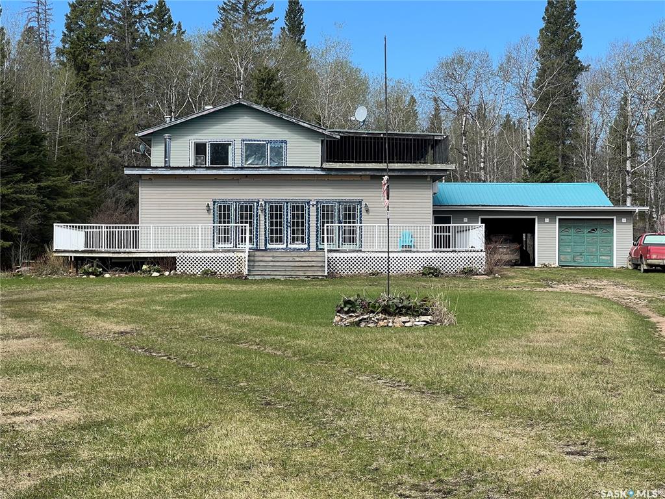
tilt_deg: +1.1
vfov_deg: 19.1
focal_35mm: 77
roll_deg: -0.6
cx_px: 332
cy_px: 250
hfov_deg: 25.3
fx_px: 1479
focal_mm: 9
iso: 32
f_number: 2.8
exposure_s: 1/585
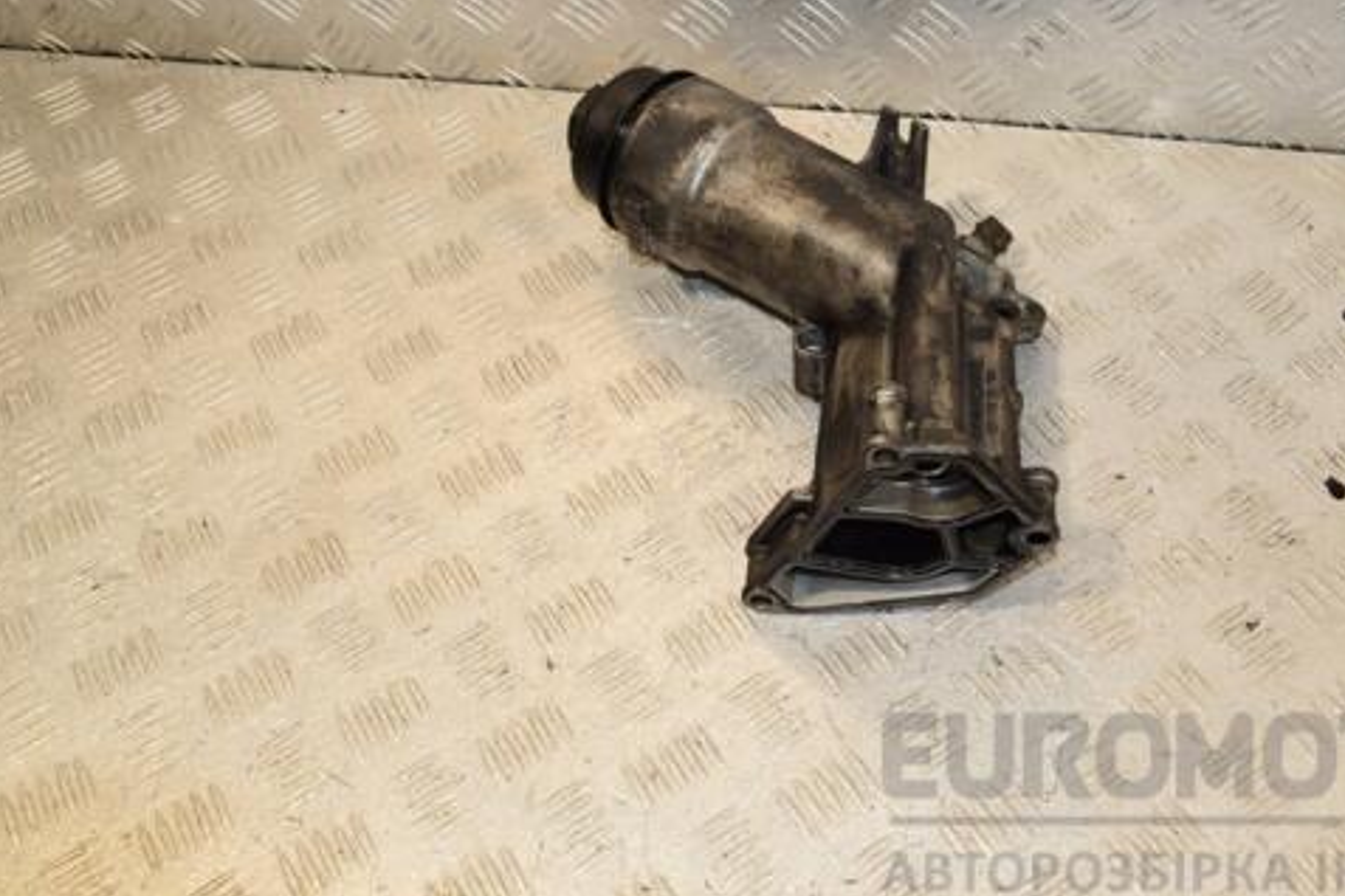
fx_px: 1480
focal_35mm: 40
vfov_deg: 33.6
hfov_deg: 48.5
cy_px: 380
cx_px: 829
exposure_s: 1/200
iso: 800
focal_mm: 21
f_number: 9
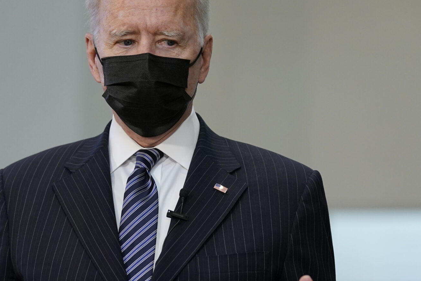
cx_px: 180
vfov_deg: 6.4
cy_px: 195
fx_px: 2526
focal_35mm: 216
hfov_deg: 9.5
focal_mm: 111
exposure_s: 1/400
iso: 2000
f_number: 2.8
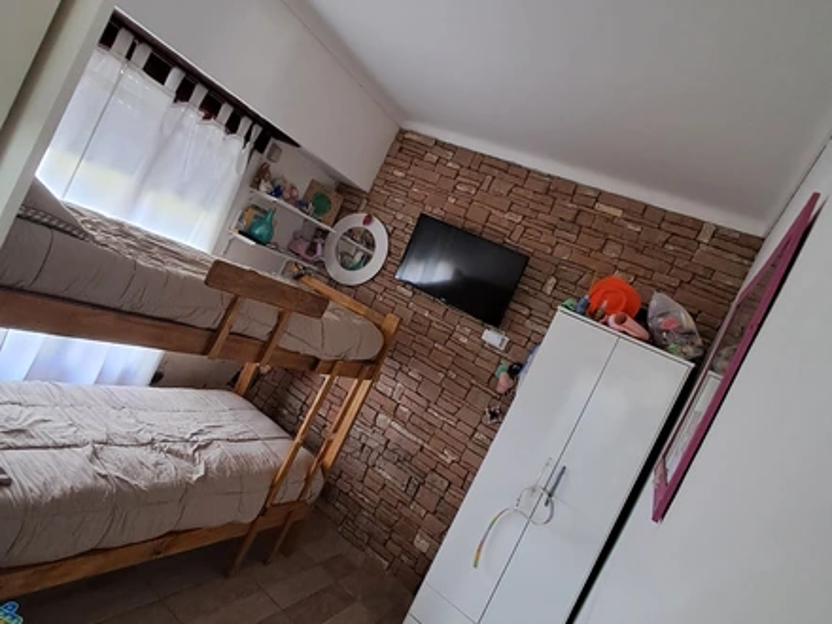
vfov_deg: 78.1
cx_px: 416
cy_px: 312
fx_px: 385
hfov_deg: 94.5
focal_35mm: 16
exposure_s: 1/24
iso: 320
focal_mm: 1.64
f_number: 2.2
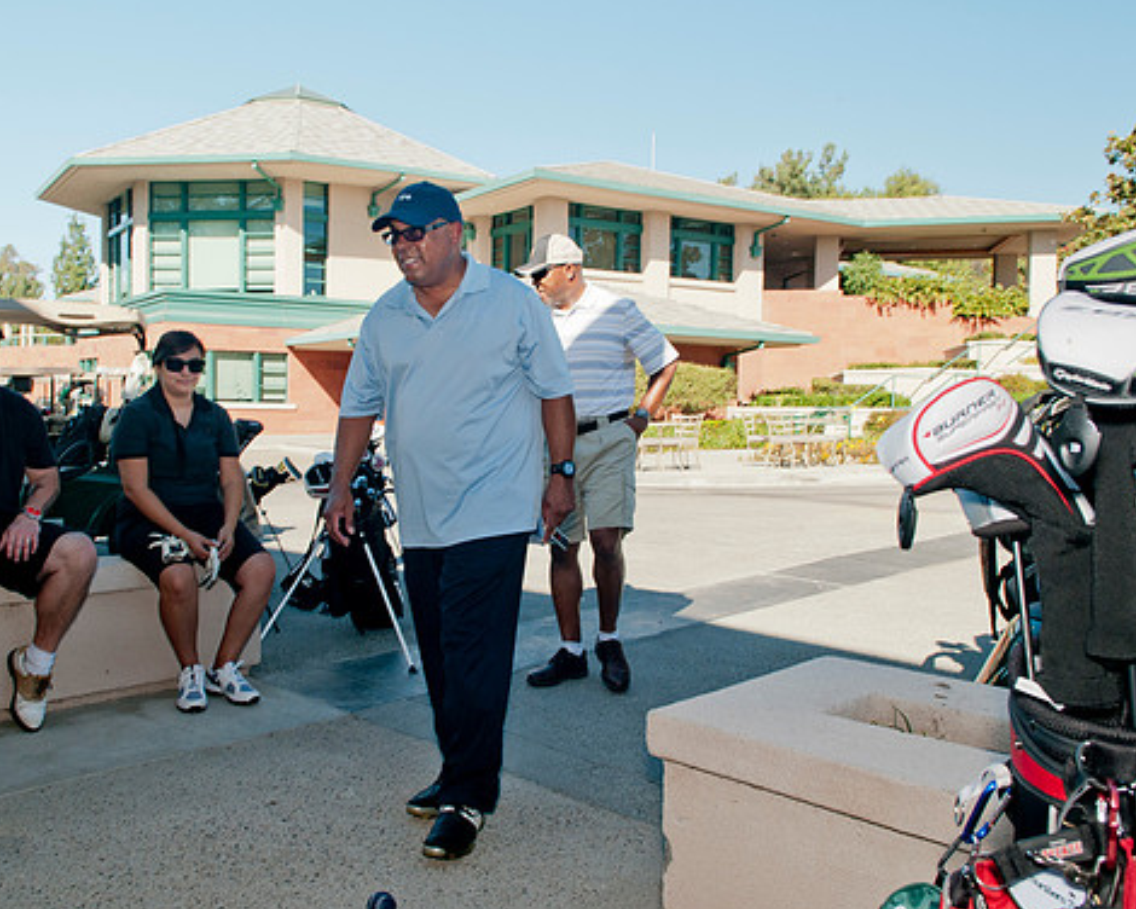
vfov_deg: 47.1
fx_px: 1042
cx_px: 493
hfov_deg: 57.0
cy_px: 441
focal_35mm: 31
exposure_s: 1/160
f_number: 6.3
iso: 200
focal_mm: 17
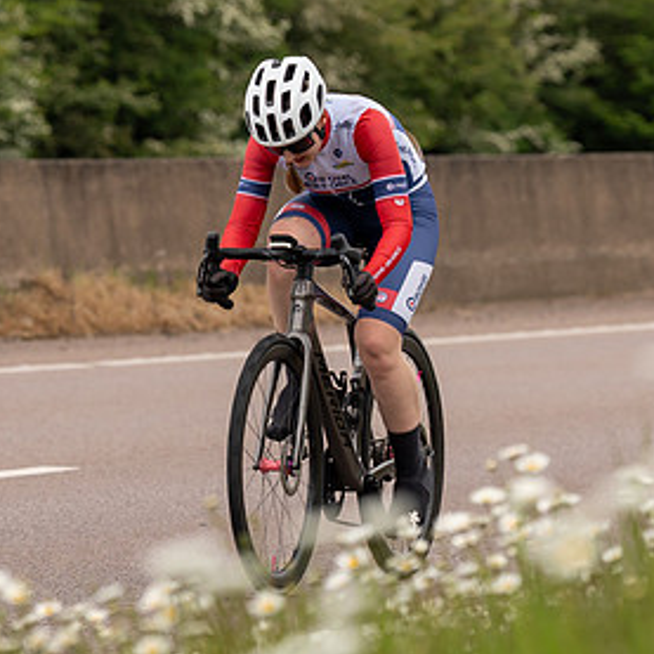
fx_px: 8272
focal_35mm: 387
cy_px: 244
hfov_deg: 4.5
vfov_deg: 4.5
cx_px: 380
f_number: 3.5
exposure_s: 1/1000
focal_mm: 125
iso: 250
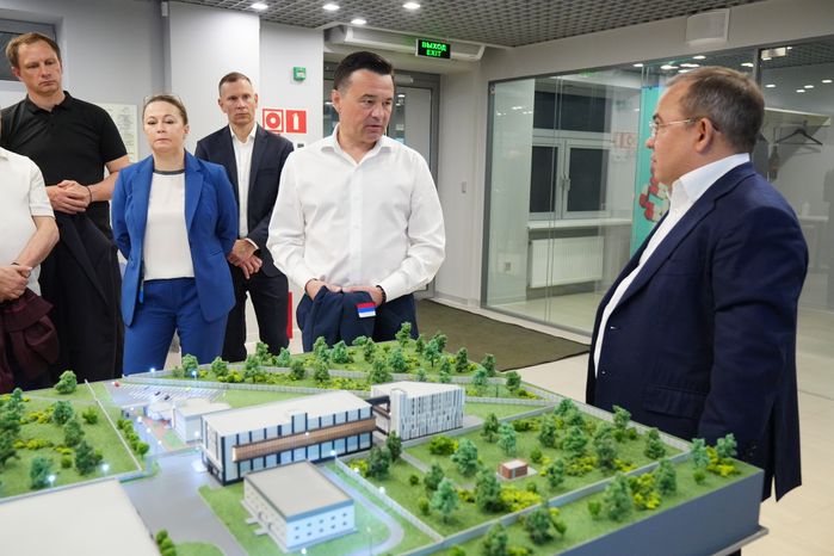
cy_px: 278
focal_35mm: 30
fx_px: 695
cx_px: 417
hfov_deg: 61.9
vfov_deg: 43.6
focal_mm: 30
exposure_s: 1/160
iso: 4000
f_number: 4.5
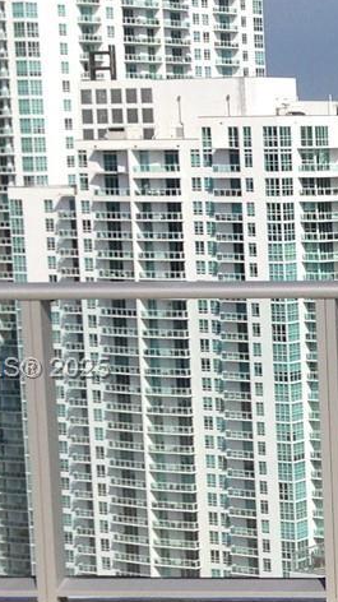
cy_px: 370
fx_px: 1947
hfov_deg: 9.2
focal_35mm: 122
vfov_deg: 17.6
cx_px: 722
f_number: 2.4
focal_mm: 4.13
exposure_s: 1/3390
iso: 50
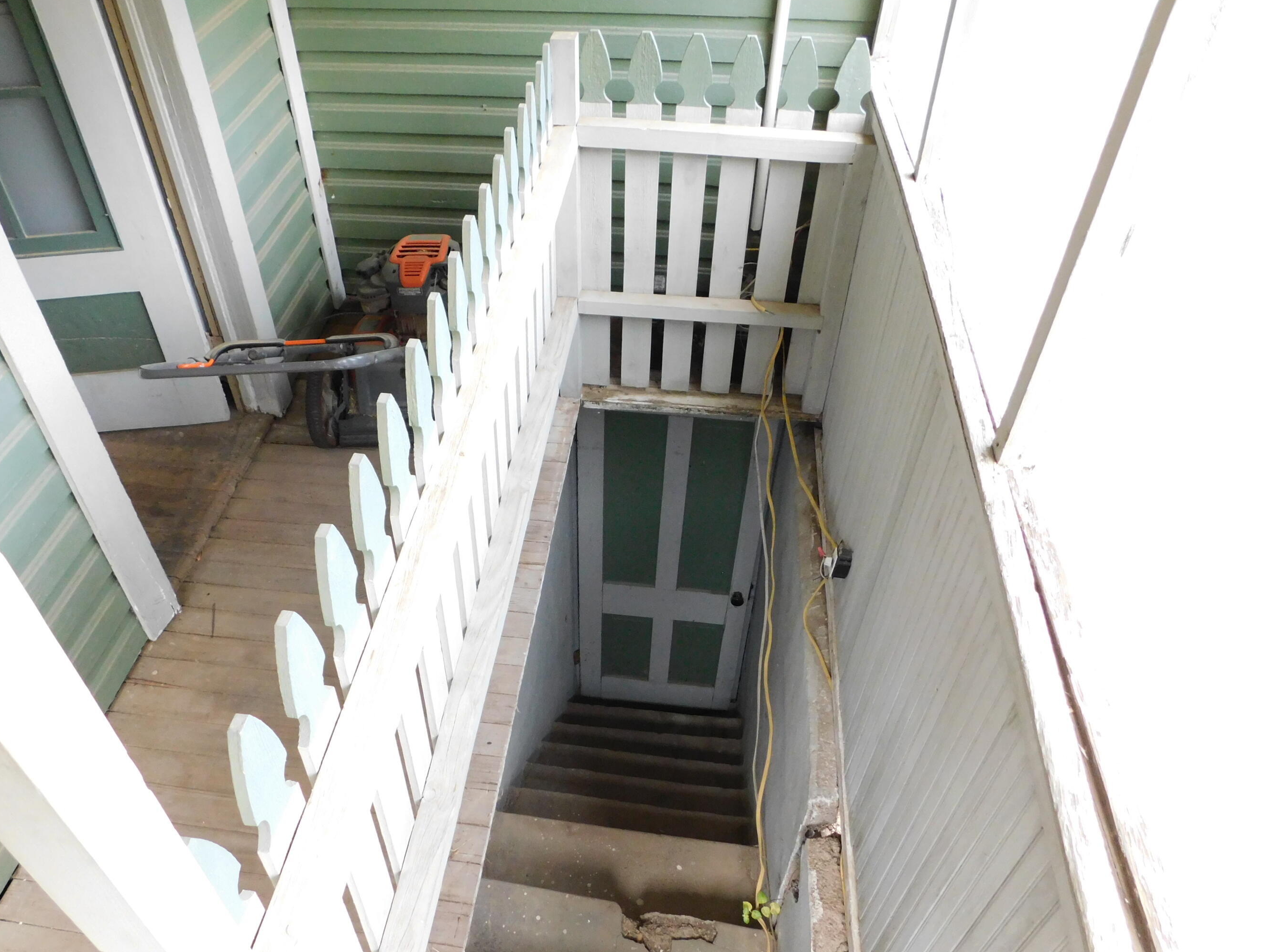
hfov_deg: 67.0
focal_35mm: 26
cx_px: 552
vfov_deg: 53.0
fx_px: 953
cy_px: 501
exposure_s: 1/200
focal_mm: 4
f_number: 3
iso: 400
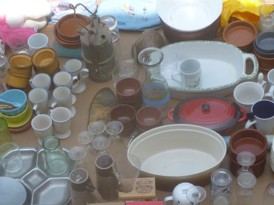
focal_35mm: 133
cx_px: 128
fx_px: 1053
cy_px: 167
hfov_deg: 14.8
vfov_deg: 11.1
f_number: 4.6
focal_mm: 12.3
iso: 100
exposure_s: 1/160
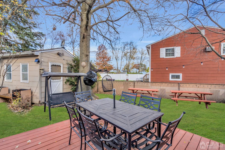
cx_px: 112
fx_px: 100
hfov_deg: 96.7
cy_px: 75
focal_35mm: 16
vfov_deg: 73.7
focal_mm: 16
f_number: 16
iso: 200
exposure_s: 1/6
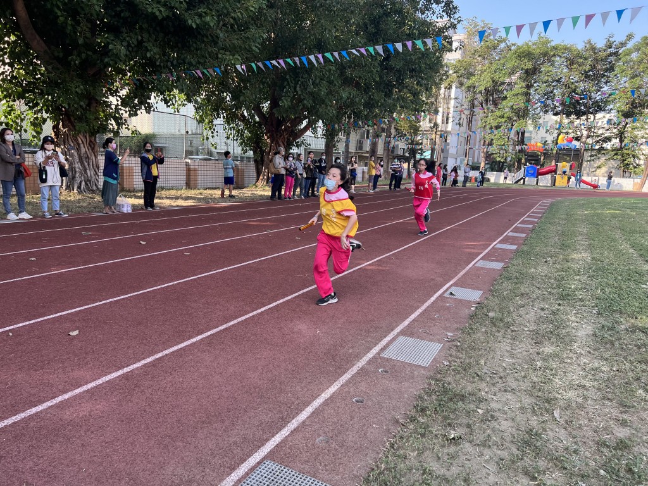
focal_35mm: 26
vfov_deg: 53.1
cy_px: 243
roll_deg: -2.4
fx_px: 487
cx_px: 324
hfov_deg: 67.3
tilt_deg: -9.2
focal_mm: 5.7
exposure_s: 1/518
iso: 50
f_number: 1.5
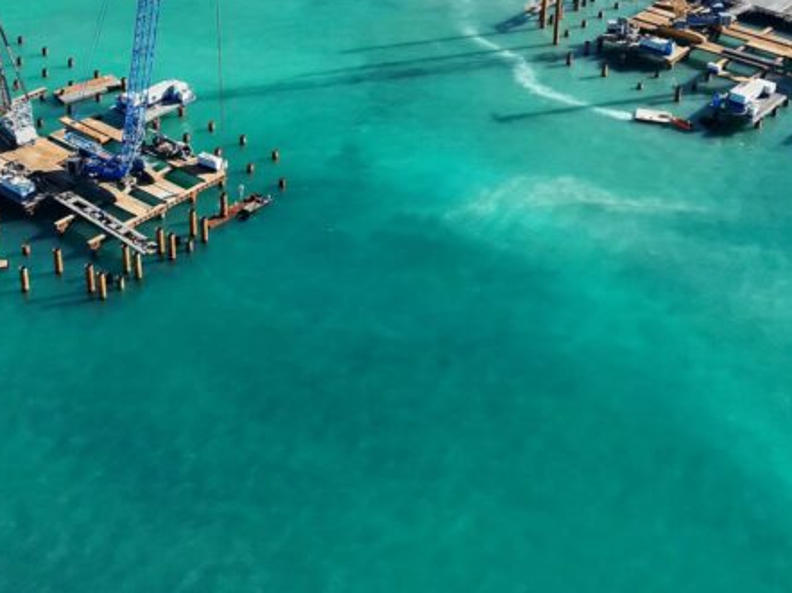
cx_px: 390
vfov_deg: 24.4
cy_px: 48
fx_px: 1326
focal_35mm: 58
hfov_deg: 33.2
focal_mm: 6.72
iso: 210
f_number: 1.7
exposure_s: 1/3000
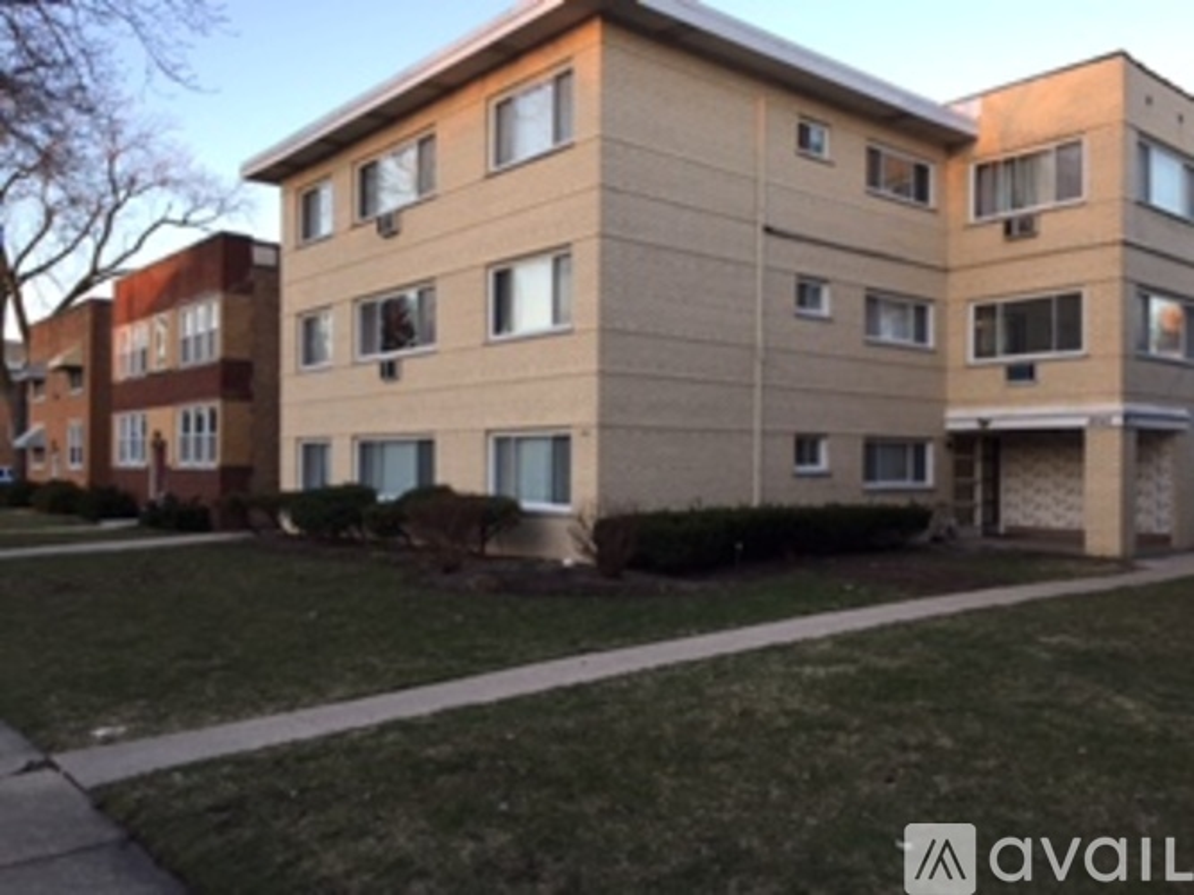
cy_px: 448
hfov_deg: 61.7
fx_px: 1000
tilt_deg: -0.4
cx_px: 597
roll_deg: +0.4
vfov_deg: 48.2
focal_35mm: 29
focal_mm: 4.15
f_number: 2.2
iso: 50
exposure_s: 1/120
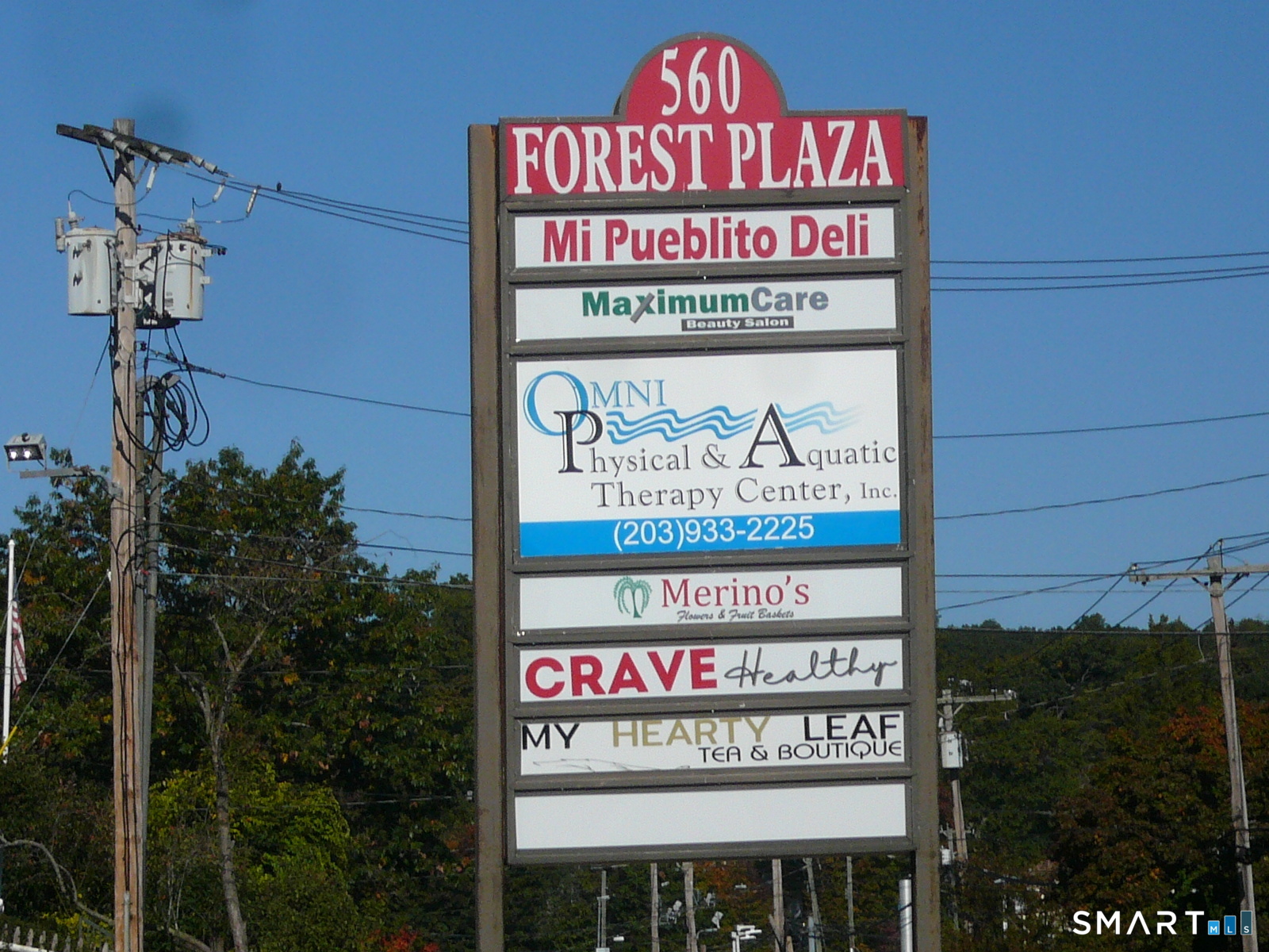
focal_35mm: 153
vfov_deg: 9.7
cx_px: 634
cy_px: 476
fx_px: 5609
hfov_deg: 12.9
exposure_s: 1/200
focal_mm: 16.8
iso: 100
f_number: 16
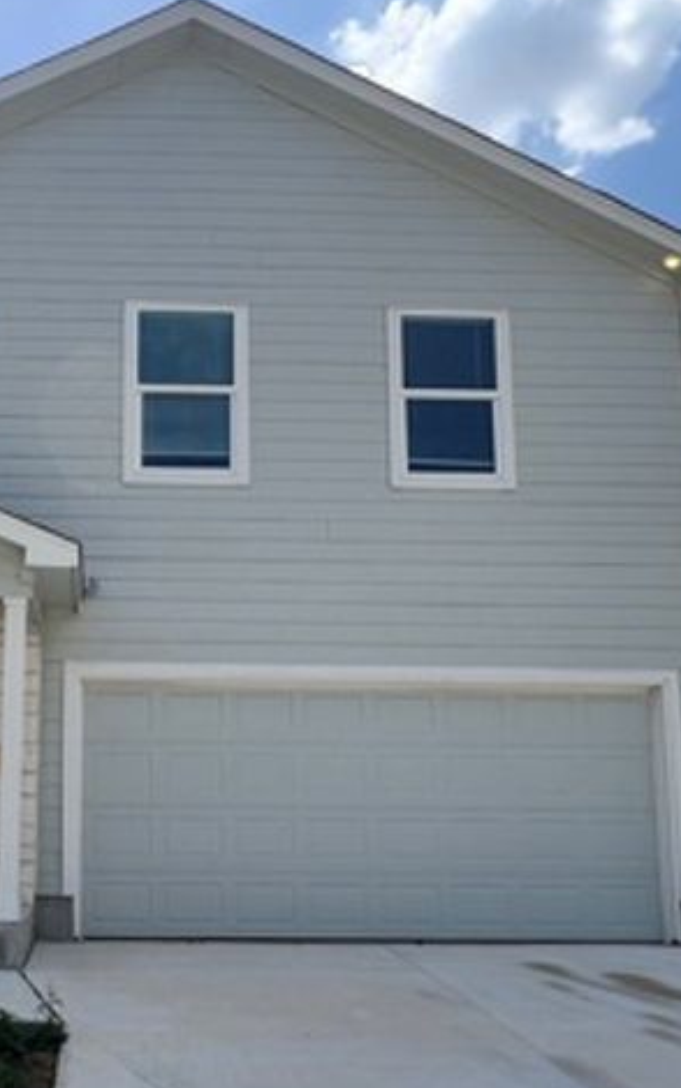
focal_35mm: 30
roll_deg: -0.8
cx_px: 125
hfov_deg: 40.0
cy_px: 706
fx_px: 890
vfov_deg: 61.7
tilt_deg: +6.4
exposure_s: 1/1647
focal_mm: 1.57
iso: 32
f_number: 1.8
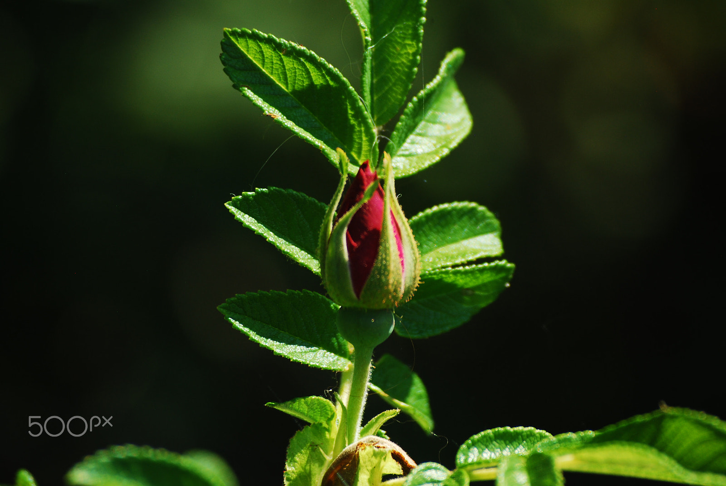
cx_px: 363
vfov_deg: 4.6
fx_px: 6057
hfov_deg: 6.9
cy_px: 243
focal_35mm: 300
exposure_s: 1/100
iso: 200
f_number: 7.1
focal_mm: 200
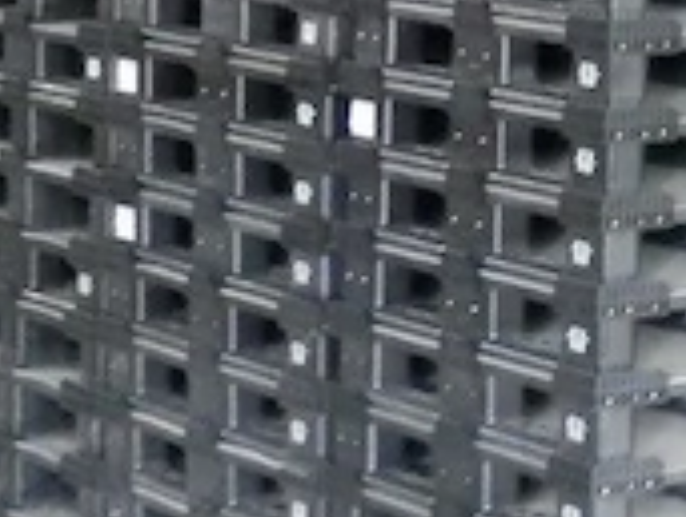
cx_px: 1220
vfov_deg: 8.3
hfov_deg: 10.6
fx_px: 3475
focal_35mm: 175
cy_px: -297
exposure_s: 1/4
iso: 500
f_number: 3.3
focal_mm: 5.5
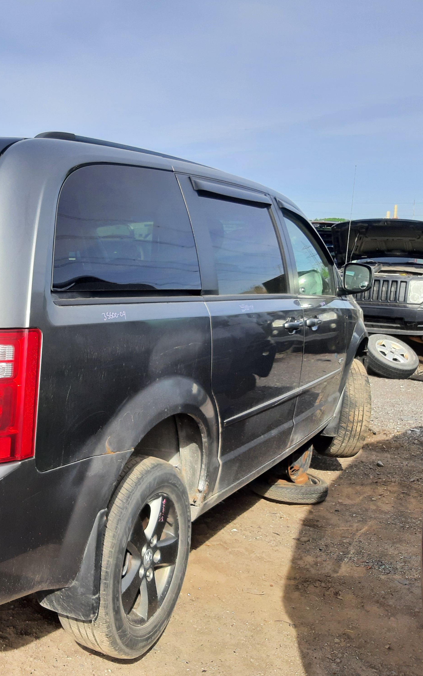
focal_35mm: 37
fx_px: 682
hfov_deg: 32.0
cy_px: 339
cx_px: 9
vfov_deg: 52.7
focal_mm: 3.92
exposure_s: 1/1134
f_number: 1.7
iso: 40
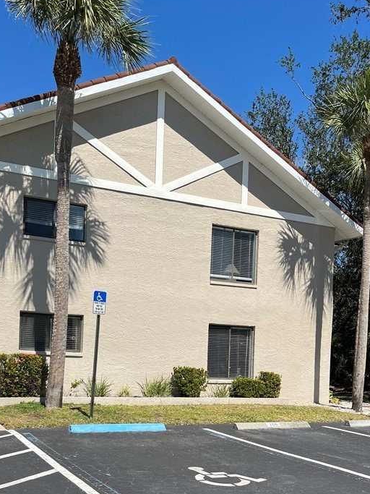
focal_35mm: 39
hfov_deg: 36.6
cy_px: 360
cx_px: 144
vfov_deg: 46.4
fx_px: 556
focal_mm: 5.1
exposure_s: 1/5076
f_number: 1.6
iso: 50
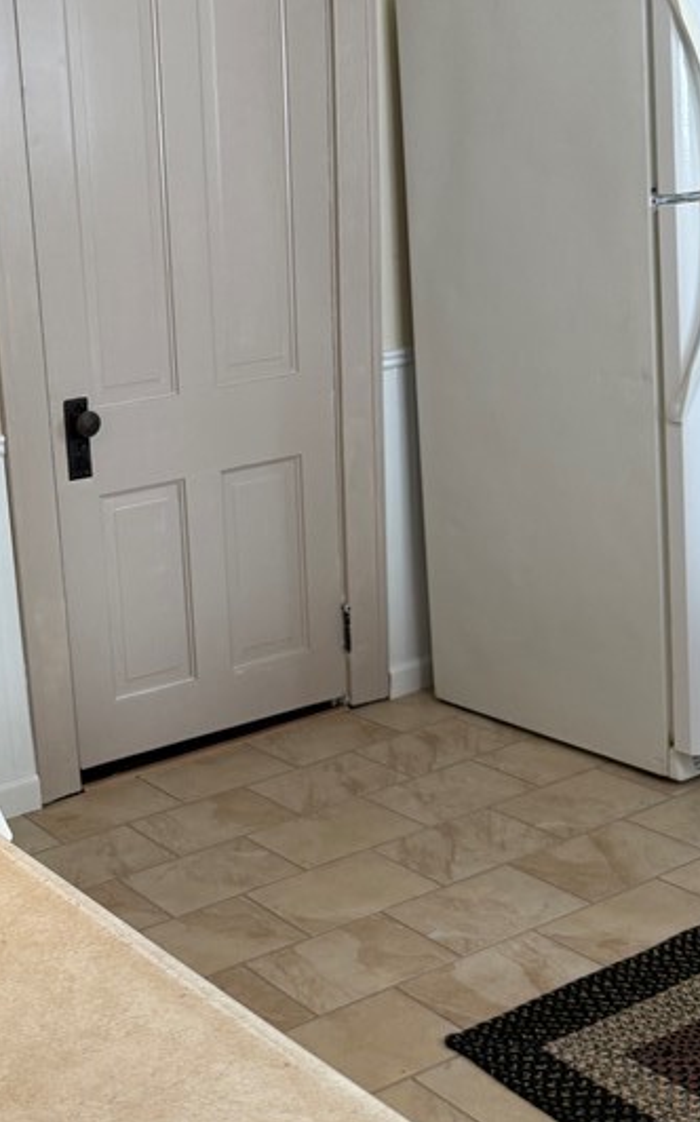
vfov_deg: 41.1
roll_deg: +6.7
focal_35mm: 49
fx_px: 1497
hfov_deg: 24.9
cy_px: 536
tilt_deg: -12.8
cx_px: -19
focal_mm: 6.76
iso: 160
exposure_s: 1/60
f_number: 1.78
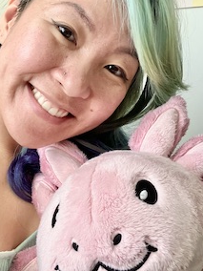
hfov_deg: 32.1
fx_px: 352
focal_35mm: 45
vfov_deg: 41.9
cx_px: 80
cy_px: 110
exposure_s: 1/54
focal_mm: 2.87
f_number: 2.2
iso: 320
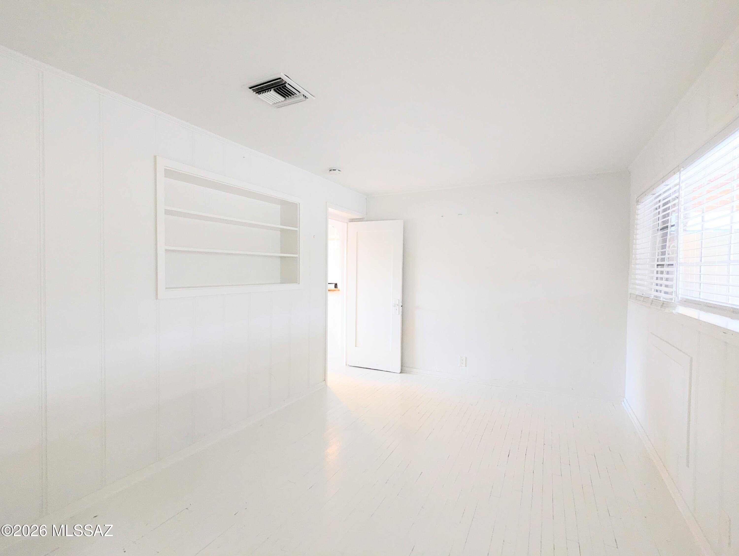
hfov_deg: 94.4
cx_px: 370
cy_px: 278
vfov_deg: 78.2
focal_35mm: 16
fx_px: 342
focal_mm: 2.35
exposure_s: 1/24
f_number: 2.2
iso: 213
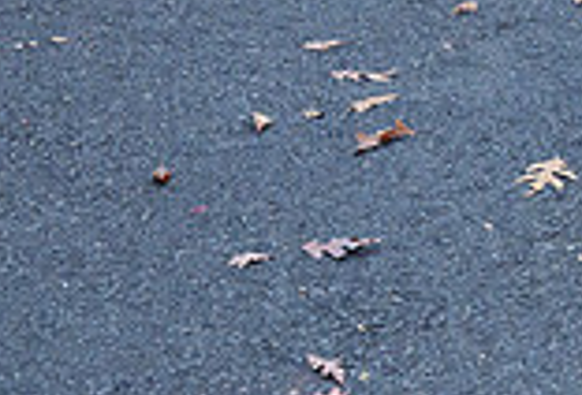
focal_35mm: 138
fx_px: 2244
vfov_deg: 9.5
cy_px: -379
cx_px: 1006
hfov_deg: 13.4
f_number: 5.6
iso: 1600
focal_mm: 30.5
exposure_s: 1/1000
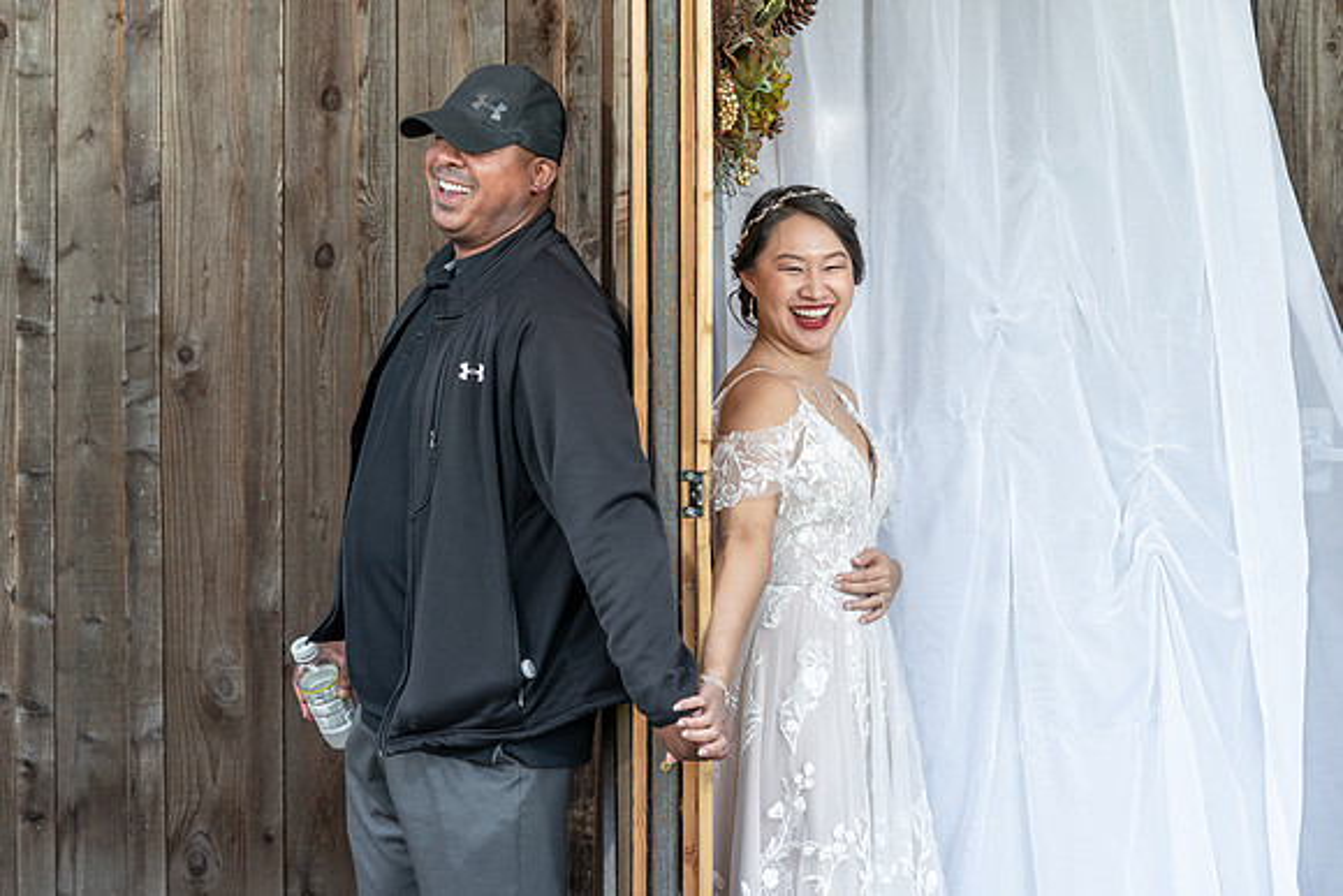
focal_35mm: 85
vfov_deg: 16.0
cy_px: 448
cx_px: 681
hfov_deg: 23.8
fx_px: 3189
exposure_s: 1/200
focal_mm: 83
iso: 250
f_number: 4
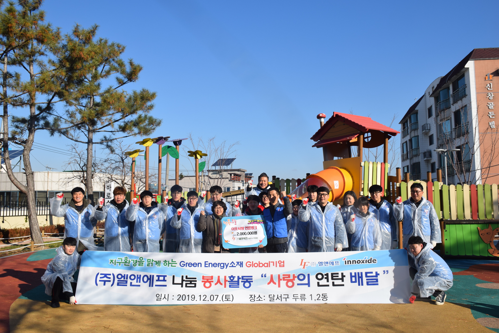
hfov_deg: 61.9
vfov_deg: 43.6
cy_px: 166
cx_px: 250
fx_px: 416
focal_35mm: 30
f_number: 11
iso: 200
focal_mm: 20
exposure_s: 1/500
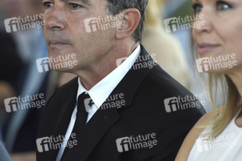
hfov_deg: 4.6
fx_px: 2998
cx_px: 115
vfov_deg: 3.1
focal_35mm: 446
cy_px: 43
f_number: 3.5
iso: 800
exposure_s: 1/500
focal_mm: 200
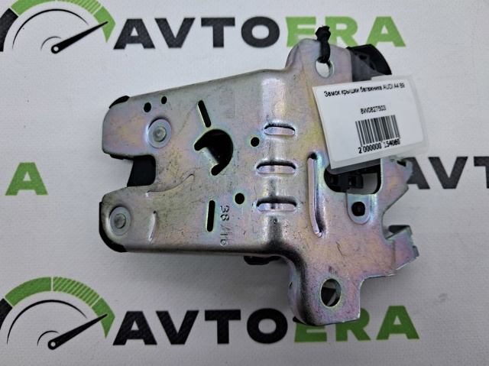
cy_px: 183
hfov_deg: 65.4
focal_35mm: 27
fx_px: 381
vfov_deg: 51.3
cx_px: 244
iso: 50
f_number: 1.8
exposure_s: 1/100
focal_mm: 4
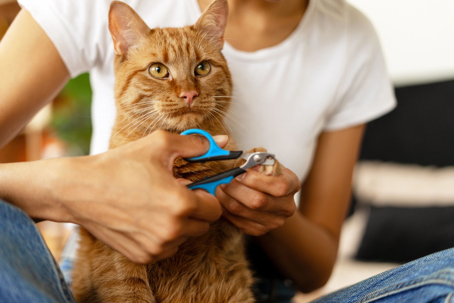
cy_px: 152
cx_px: 227
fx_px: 631
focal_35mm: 50
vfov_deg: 27.0
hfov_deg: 39.6
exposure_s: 1/800
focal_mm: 50
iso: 320
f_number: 1.8
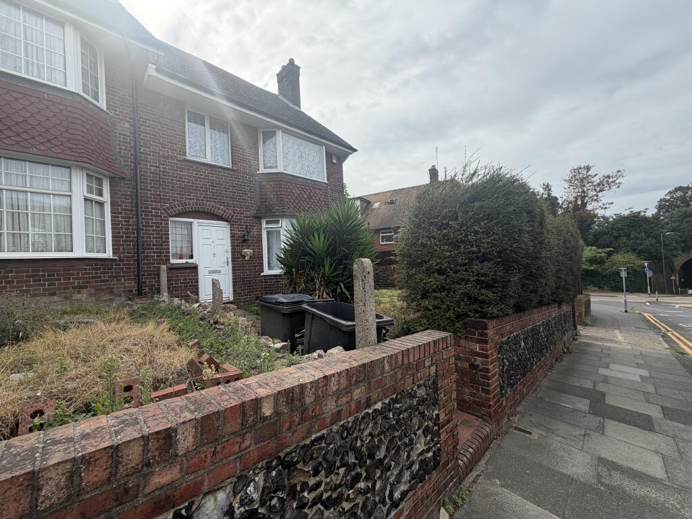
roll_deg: +3.1
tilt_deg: +0.6
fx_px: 280
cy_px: 260
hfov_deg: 102.1
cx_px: 346
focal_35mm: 14
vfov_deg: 85.7
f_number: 2.2
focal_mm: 2.22
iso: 25
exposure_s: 1/830
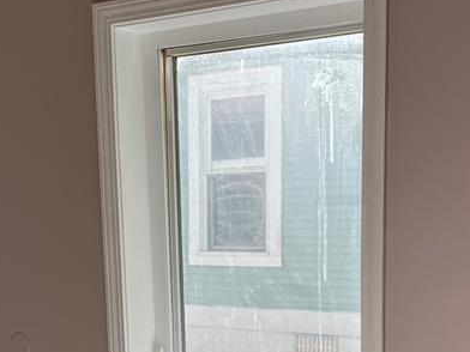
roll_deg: +0.5
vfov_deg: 20.9
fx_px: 923
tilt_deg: -9.6
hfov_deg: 28.6
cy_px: 351
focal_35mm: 68
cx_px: 231
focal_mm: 5.1
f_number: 1.6
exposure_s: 1/457
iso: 50
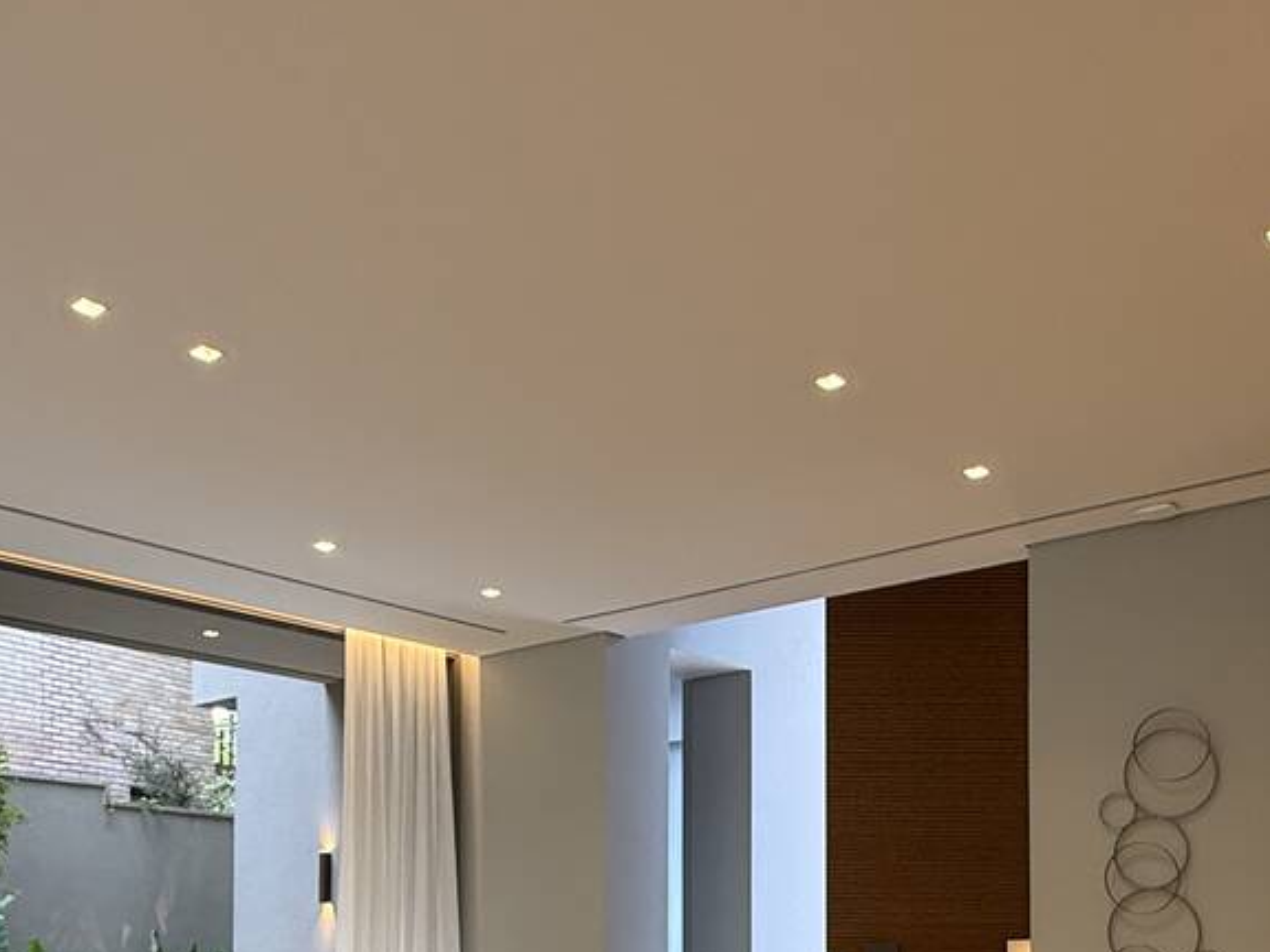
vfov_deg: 37.6
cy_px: 886
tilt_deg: +3.0
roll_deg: -0.8
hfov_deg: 52.6
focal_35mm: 35
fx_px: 1284
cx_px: 628
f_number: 2.2
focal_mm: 2.22
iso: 200
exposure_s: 1/120
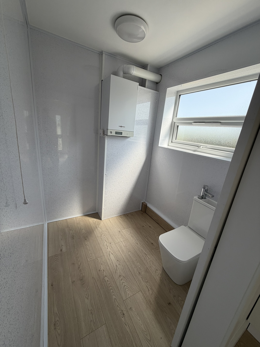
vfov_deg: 102.1
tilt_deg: -15.6
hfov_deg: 85.7
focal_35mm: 14
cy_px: 174
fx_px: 140
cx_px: 130
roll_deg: -6.1
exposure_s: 1/212
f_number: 2.2
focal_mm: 2.22
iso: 40
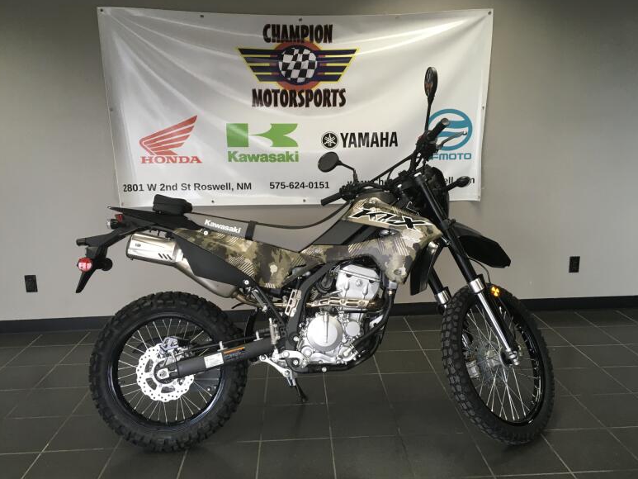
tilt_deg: -7.9
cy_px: 239
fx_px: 553
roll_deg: +0.6
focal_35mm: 30
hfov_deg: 60.0
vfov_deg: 46.8
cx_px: 323
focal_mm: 4.15
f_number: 2.2
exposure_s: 1/30
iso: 32
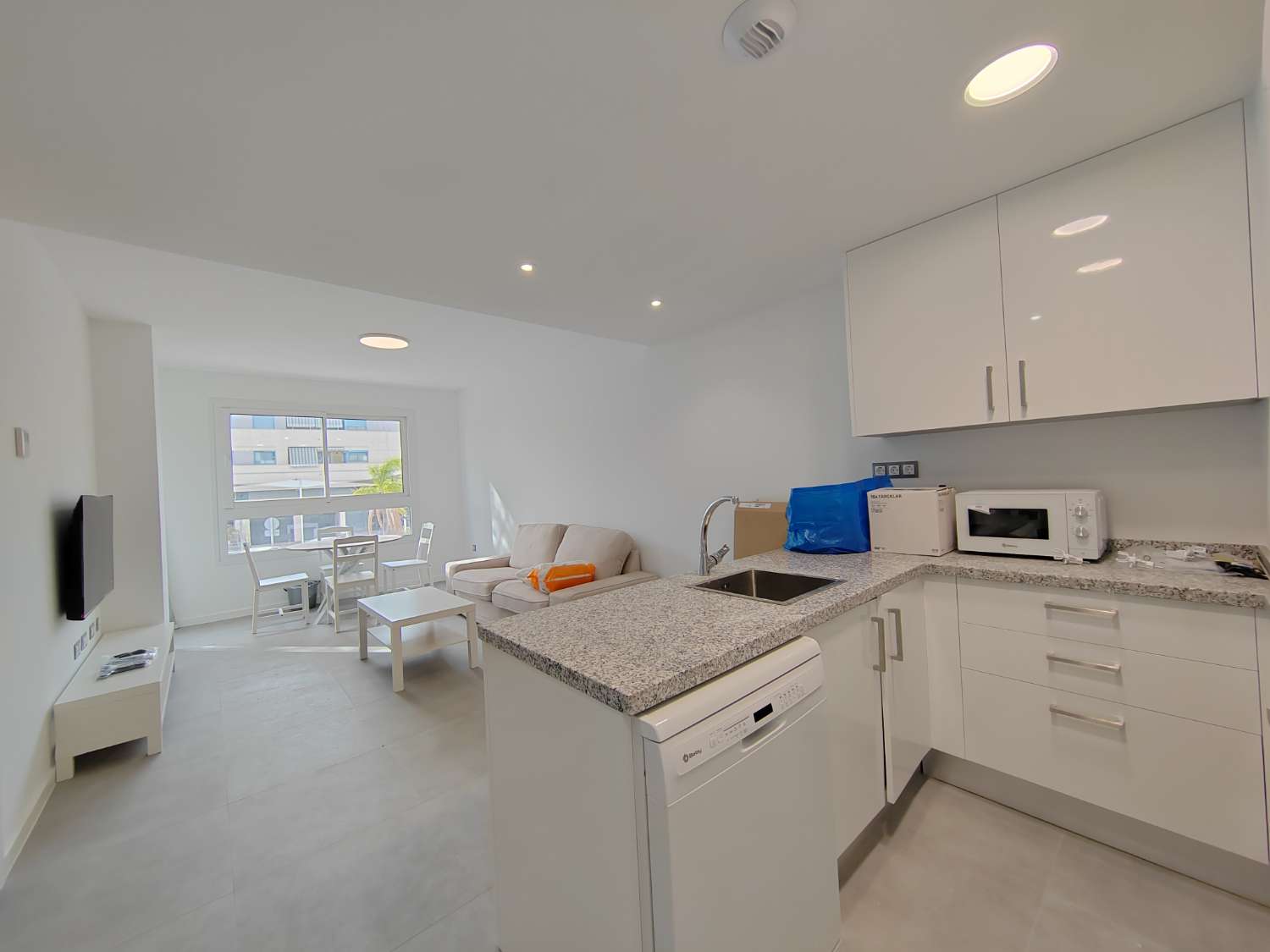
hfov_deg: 106.2
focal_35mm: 13
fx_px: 477
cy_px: 476
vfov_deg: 89.9
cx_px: 635
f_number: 2.2
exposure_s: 1/100
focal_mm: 2.16
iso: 160
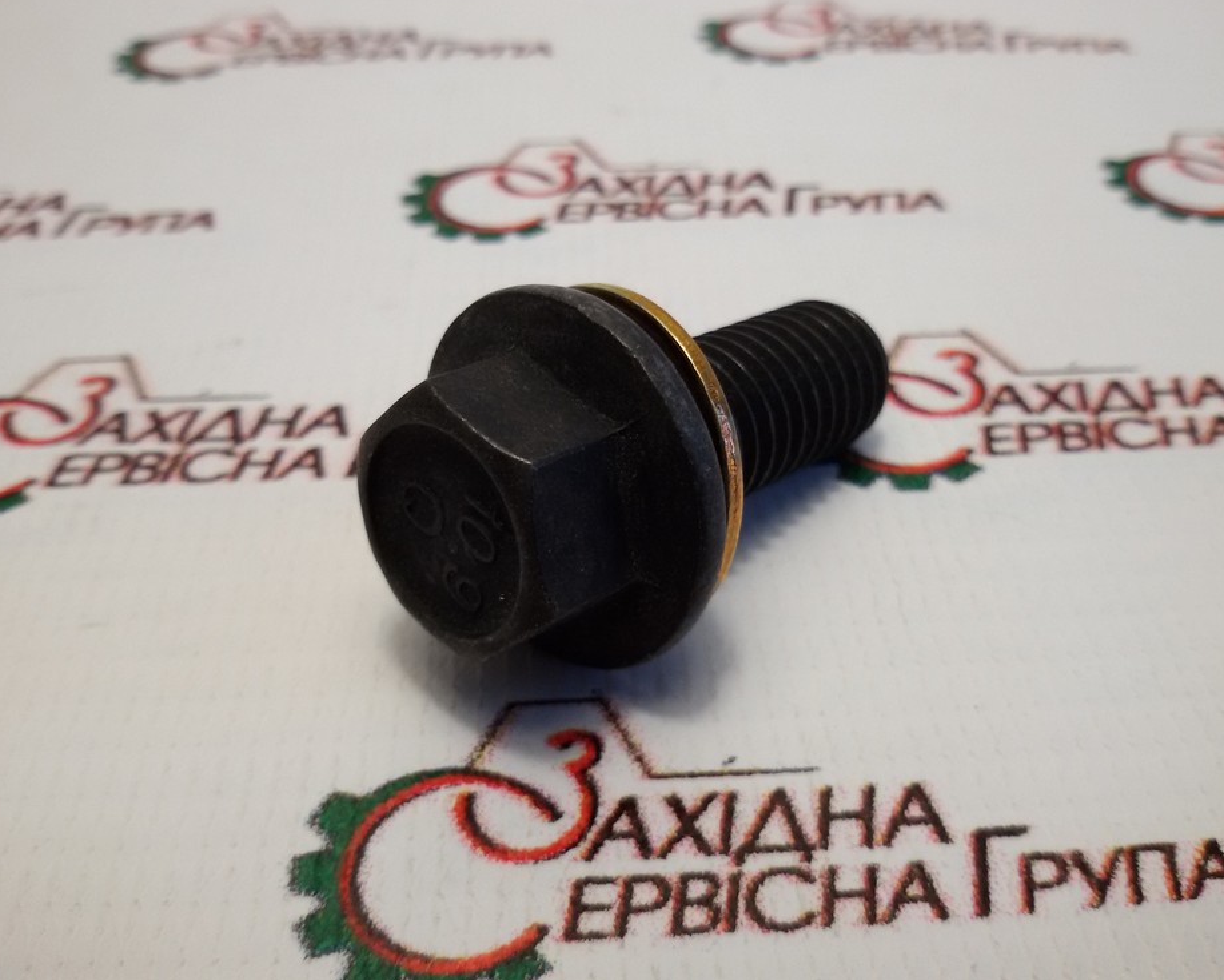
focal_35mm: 33
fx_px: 1196
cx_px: 634
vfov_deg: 44.6
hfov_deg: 54.2
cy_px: 485
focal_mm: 2.93
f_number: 2.4
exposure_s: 1/100
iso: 80
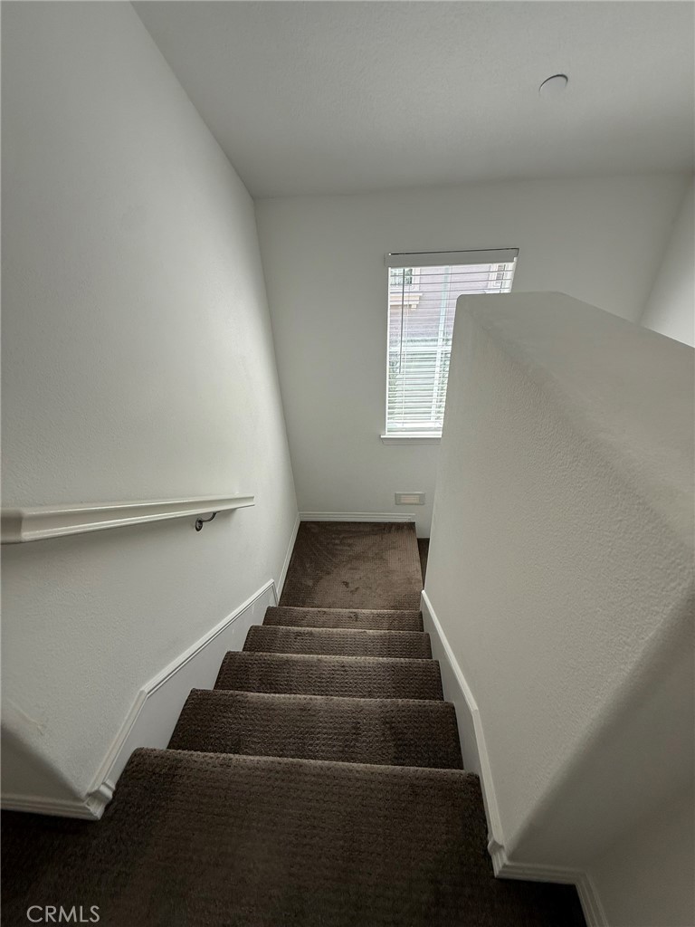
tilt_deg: -33.0
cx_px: 348
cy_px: 464
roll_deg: +1.3
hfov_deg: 85.7
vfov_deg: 102.1
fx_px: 375
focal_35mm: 14
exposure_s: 1/182
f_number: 2.2
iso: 64
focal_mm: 2.22
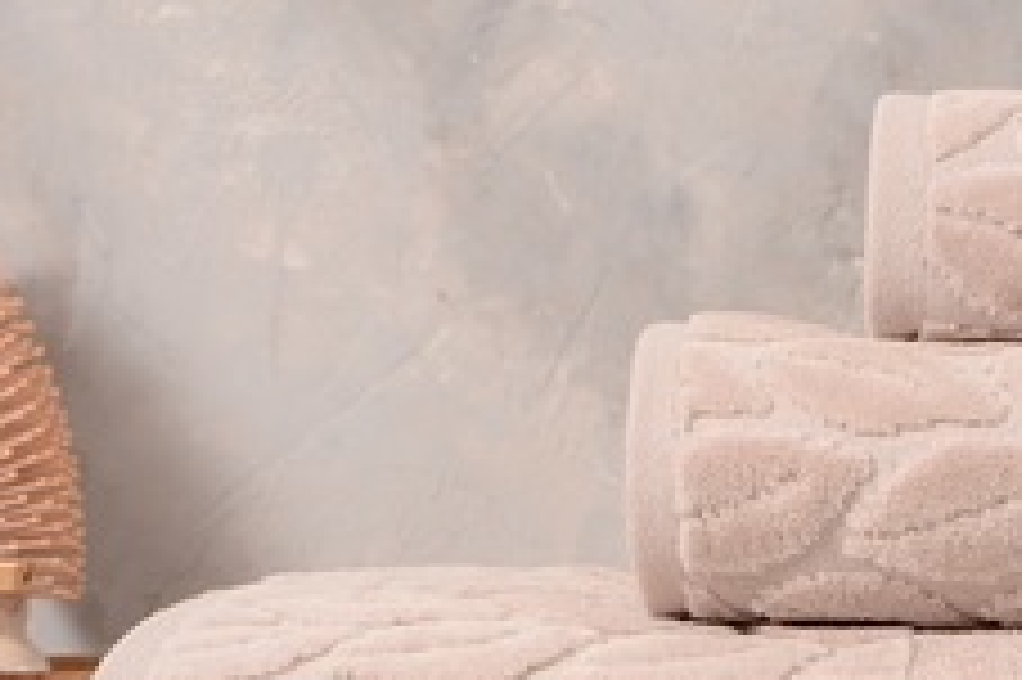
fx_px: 4652
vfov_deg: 8.3
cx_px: 918
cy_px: 639
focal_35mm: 164
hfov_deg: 12.4
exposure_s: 1/160
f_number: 10
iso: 100
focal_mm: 62
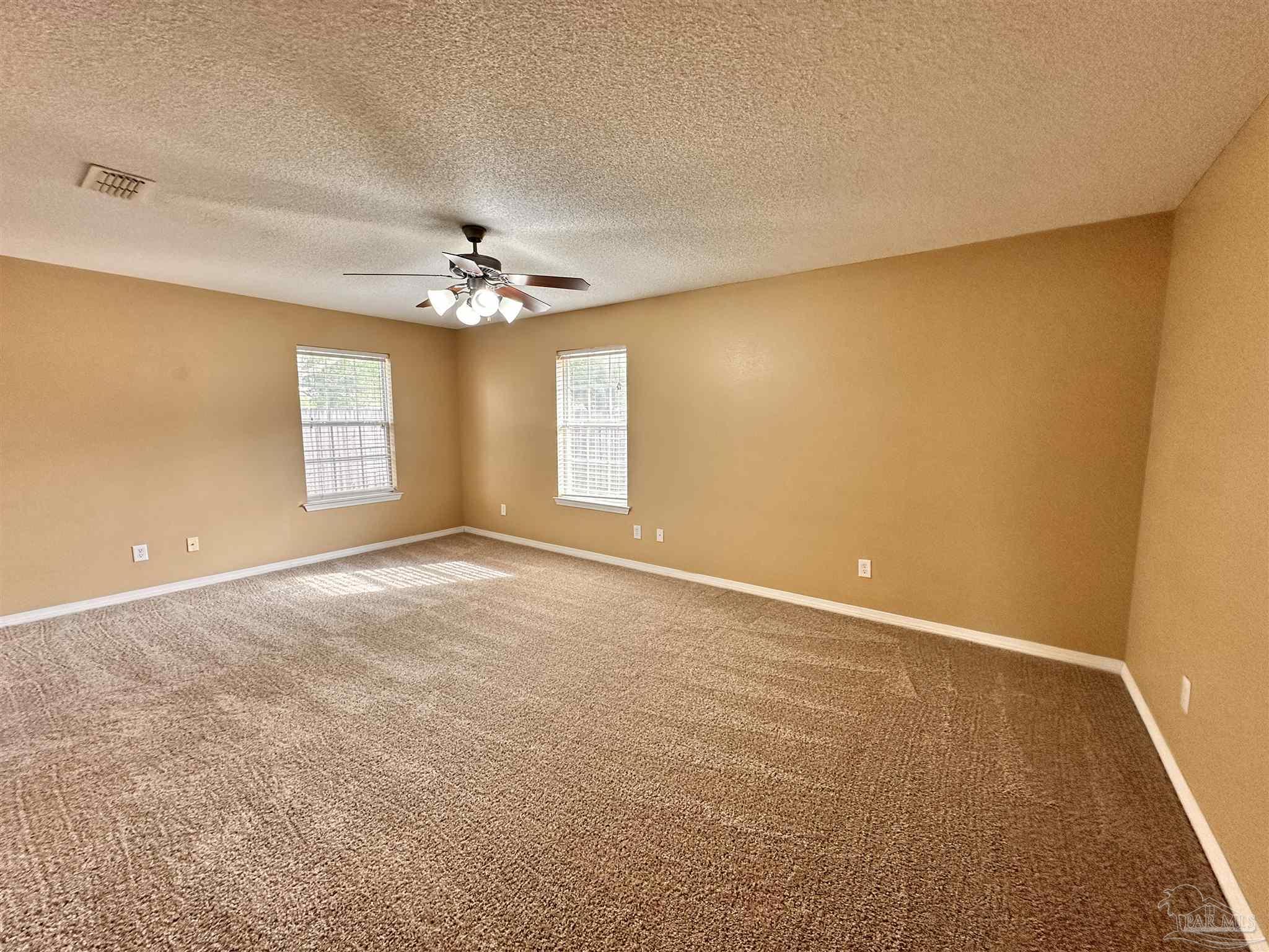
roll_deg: -0.6
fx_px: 513
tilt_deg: -5.3
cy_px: 476
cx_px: 634
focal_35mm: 14
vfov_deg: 85.7
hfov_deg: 102.1
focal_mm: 2.22
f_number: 2.2
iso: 160
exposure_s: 1/120
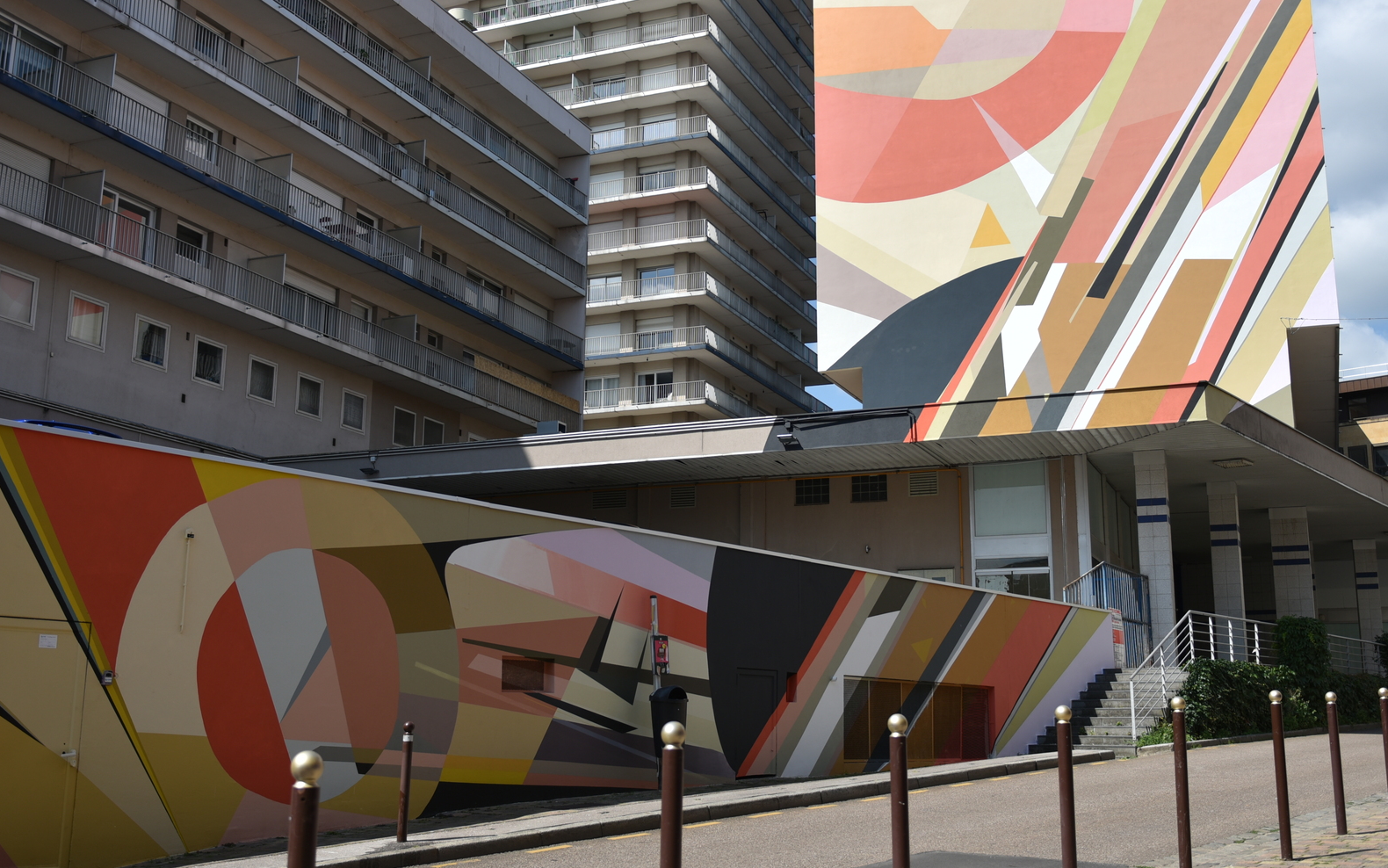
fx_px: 1513
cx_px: 705
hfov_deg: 49.3
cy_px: 413
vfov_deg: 32.0
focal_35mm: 40
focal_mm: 31
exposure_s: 1/1600
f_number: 3.2
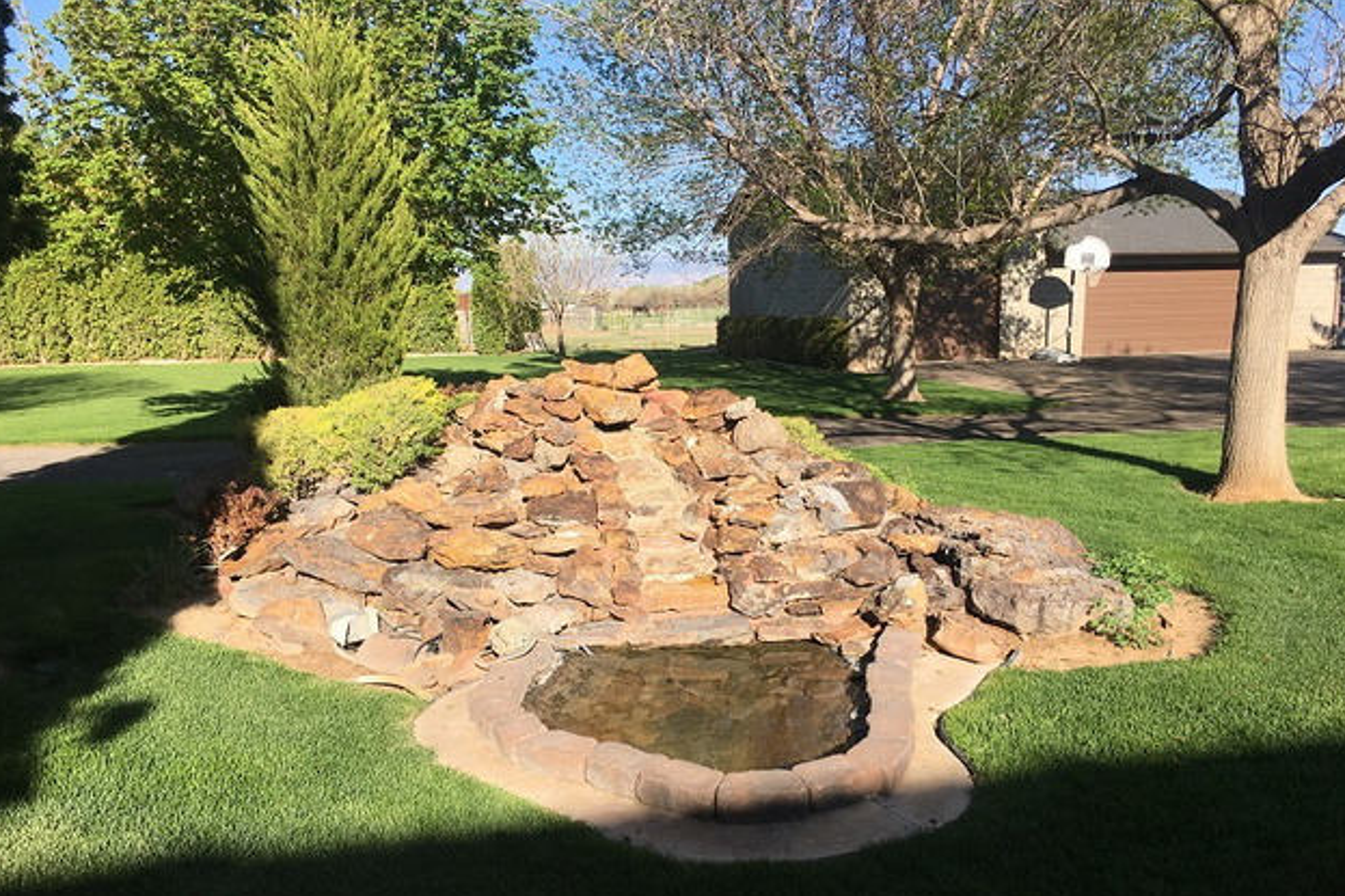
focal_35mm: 31
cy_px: 477
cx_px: 663
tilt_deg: -9.2
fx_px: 1158
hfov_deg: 60.3
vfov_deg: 42.3
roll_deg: +0.8
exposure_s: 1/1099
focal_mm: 4.15
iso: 25
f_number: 2.2
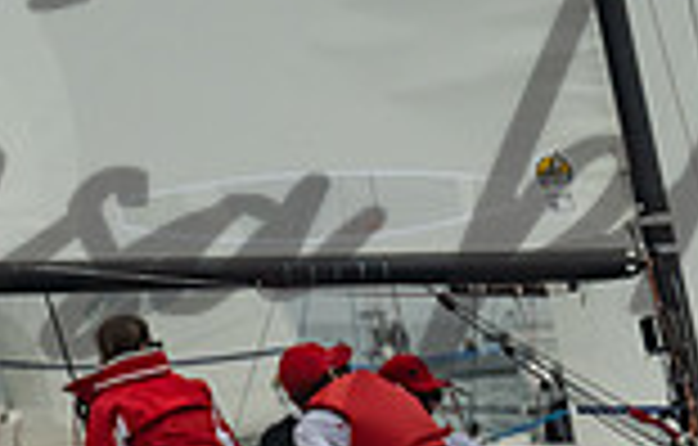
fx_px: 11753
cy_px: 254
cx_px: 752
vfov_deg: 2.2
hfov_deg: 3.4
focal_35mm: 614
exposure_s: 1/3200
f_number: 9
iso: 800
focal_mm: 150
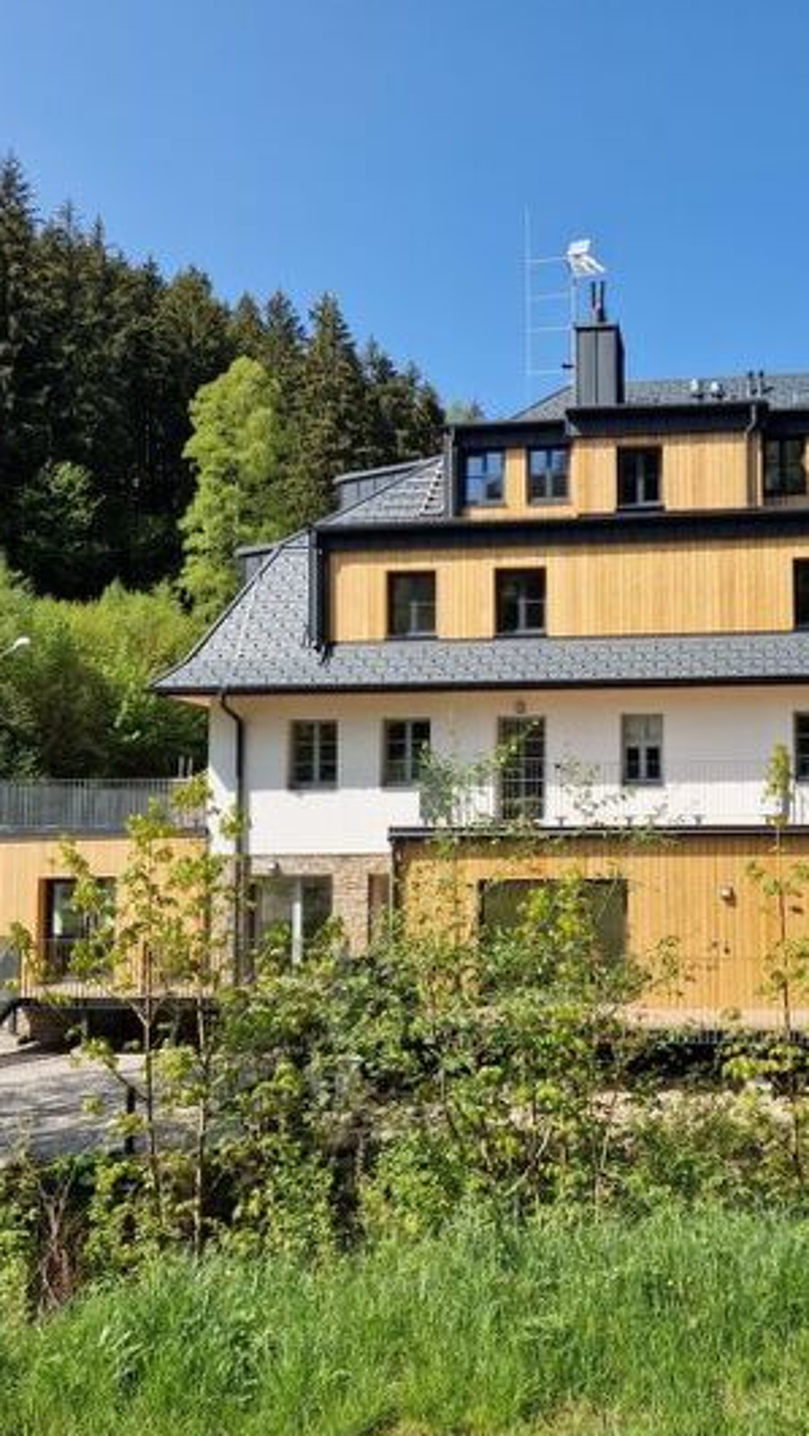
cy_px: 717
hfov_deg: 34.0
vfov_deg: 58.0
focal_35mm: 34
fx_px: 1296
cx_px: 605
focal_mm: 5.4
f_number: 1.8
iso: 50
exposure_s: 1/1196
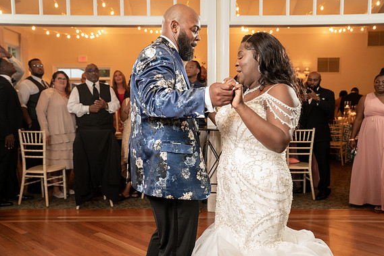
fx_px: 395
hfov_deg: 51.9
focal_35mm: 37
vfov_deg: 36.0
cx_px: 195
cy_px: 128
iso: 4000
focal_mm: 36
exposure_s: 1/200
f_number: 4
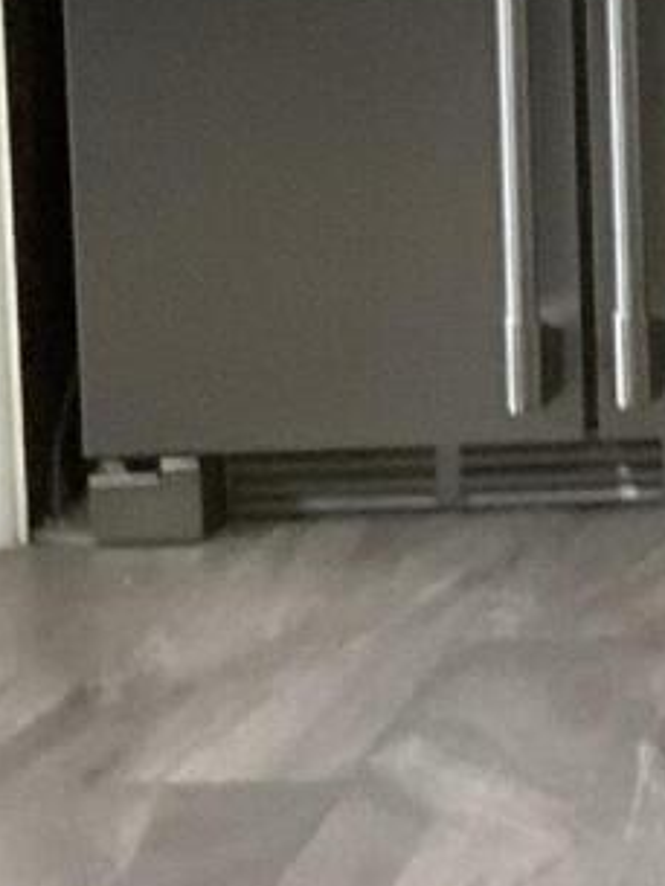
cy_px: -299
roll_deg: -0.2
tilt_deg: -7.9
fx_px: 4863
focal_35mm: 190
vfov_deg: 10.2
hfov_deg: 7.3
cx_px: 1684
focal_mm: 3
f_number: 1.8
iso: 250
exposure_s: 1/30
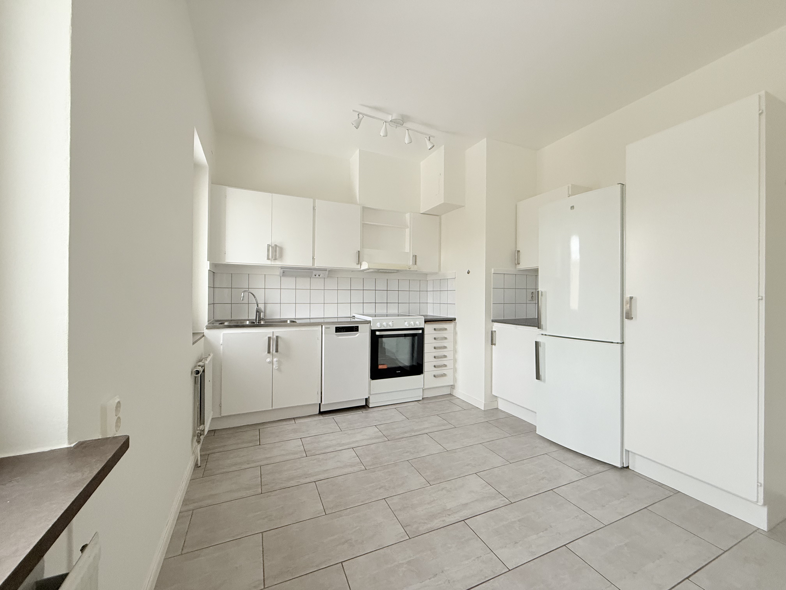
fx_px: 318
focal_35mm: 14
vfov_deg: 85.7
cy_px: 295
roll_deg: -0.4
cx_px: 393
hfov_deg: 102.1
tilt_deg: +0.4
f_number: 2.2
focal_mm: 2.22
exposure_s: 1/99
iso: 320
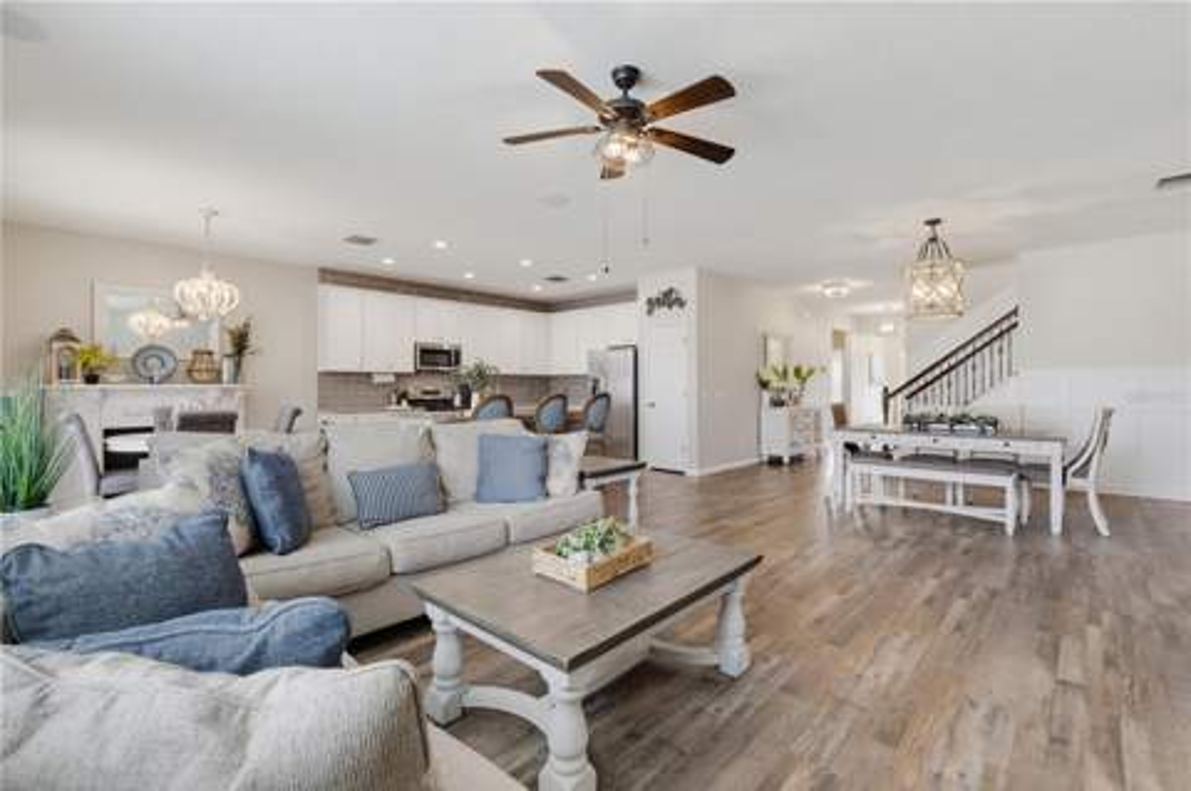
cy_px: 396
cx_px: 596
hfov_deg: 96.8
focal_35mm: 16
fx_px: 529
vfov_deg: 73.6
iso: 1600
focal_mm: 16
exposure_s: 1/50
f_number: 13
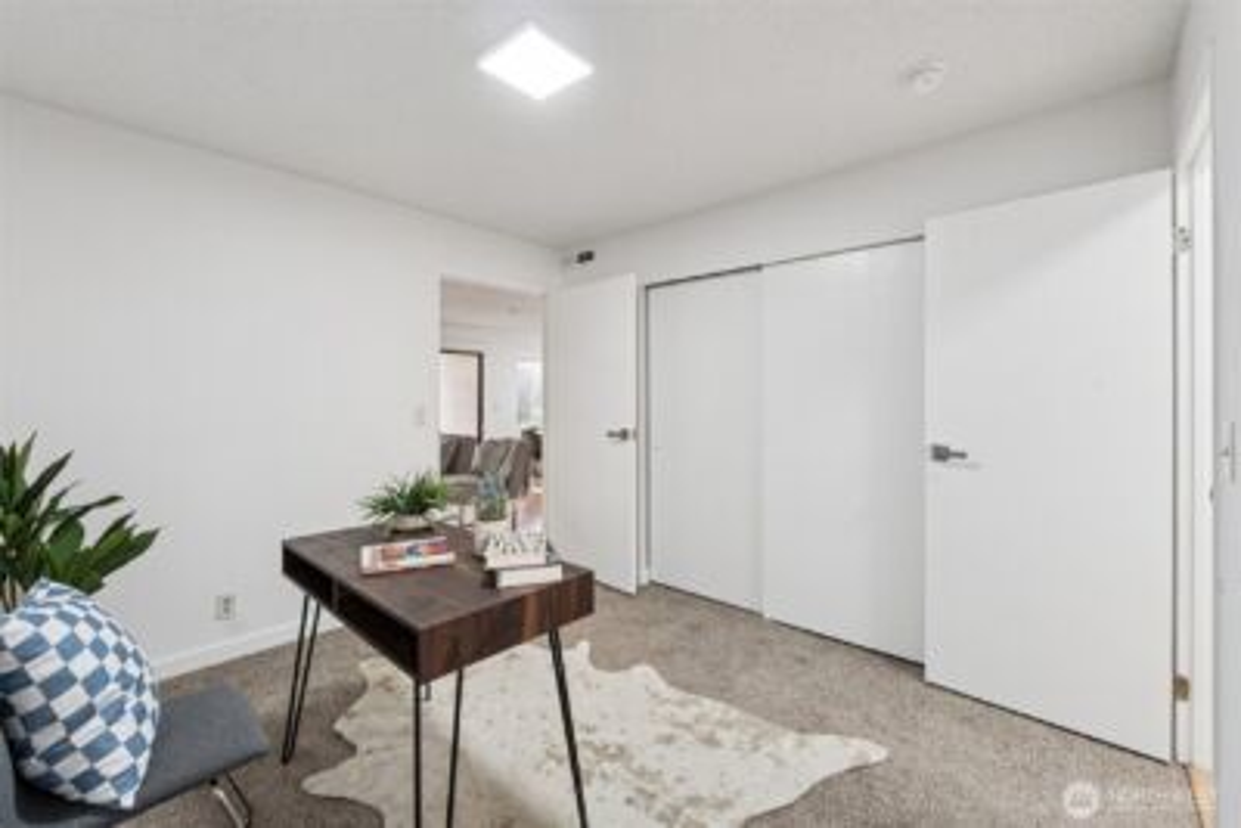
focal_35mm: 15
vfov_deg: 77.4
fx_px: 517
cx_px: 620
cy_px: 414
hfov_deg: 100.4
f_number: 9
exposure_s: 1/4
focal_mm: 10
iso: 250
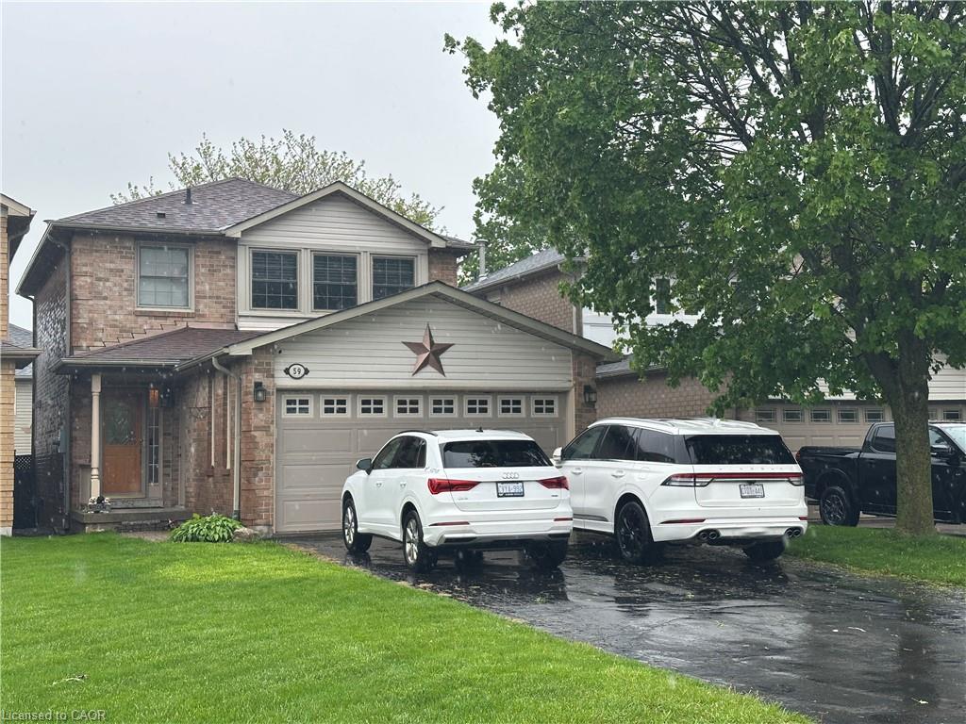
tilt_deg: +5.3
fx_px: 1339
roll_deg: +0.8
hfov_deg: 39.7
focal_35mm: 48
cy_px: 362
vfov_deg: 30.3
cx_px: 483
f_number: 1.78
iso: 64
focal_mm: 6.86
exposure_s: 1/304
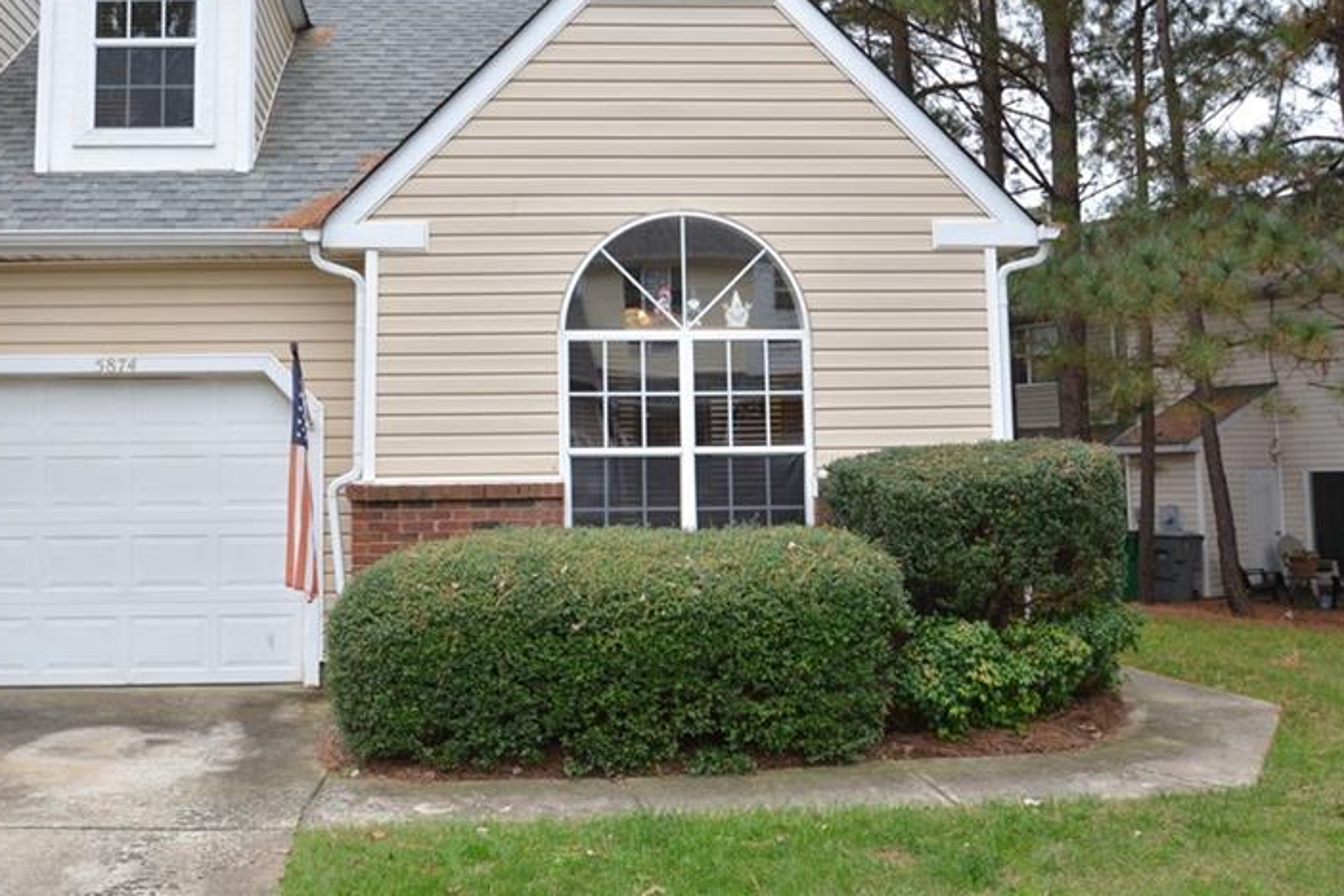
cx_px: 528
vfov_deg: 37.6
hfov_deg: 54.0
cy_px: 323
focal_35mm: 35
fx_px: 1307
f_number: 6.3
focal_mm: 16
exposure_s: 1/160
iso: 320
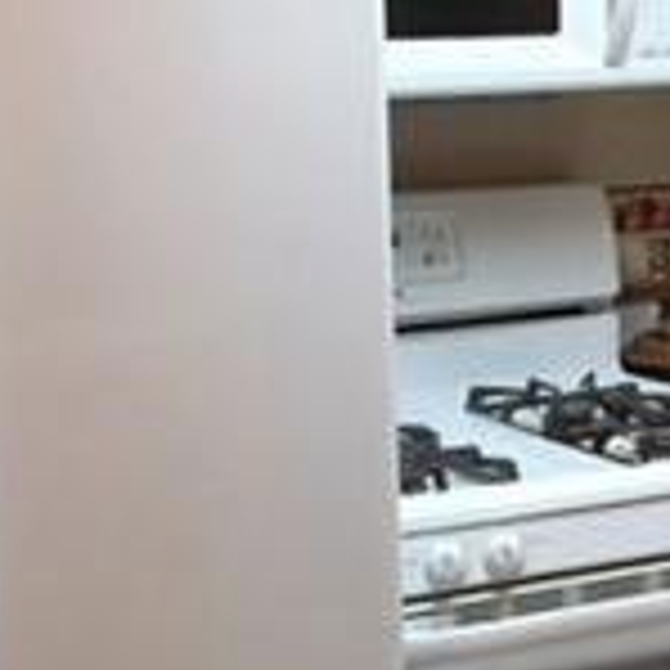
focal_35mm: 110
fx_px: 2409
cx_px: 742
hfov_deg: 15.4
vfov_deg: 15.8
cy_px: 427
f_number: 2.2
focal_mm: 4.15
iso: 40
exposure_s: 1/15
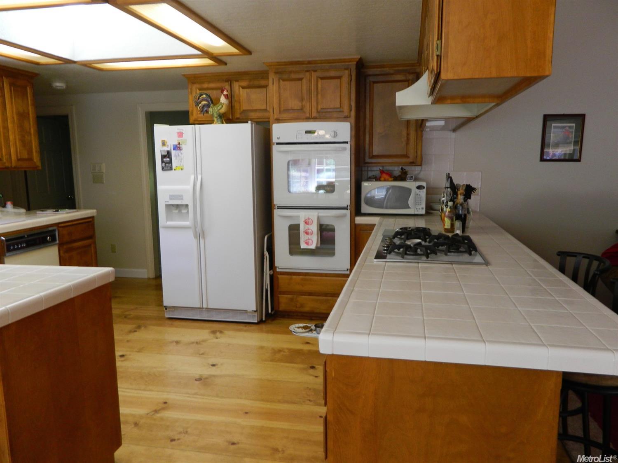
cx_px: 309
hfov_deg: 69.4
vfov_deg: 54.9
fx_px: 446
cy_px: 232
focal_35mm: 25
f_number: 3.1
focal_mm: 4.5
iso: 110
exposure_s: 1/30
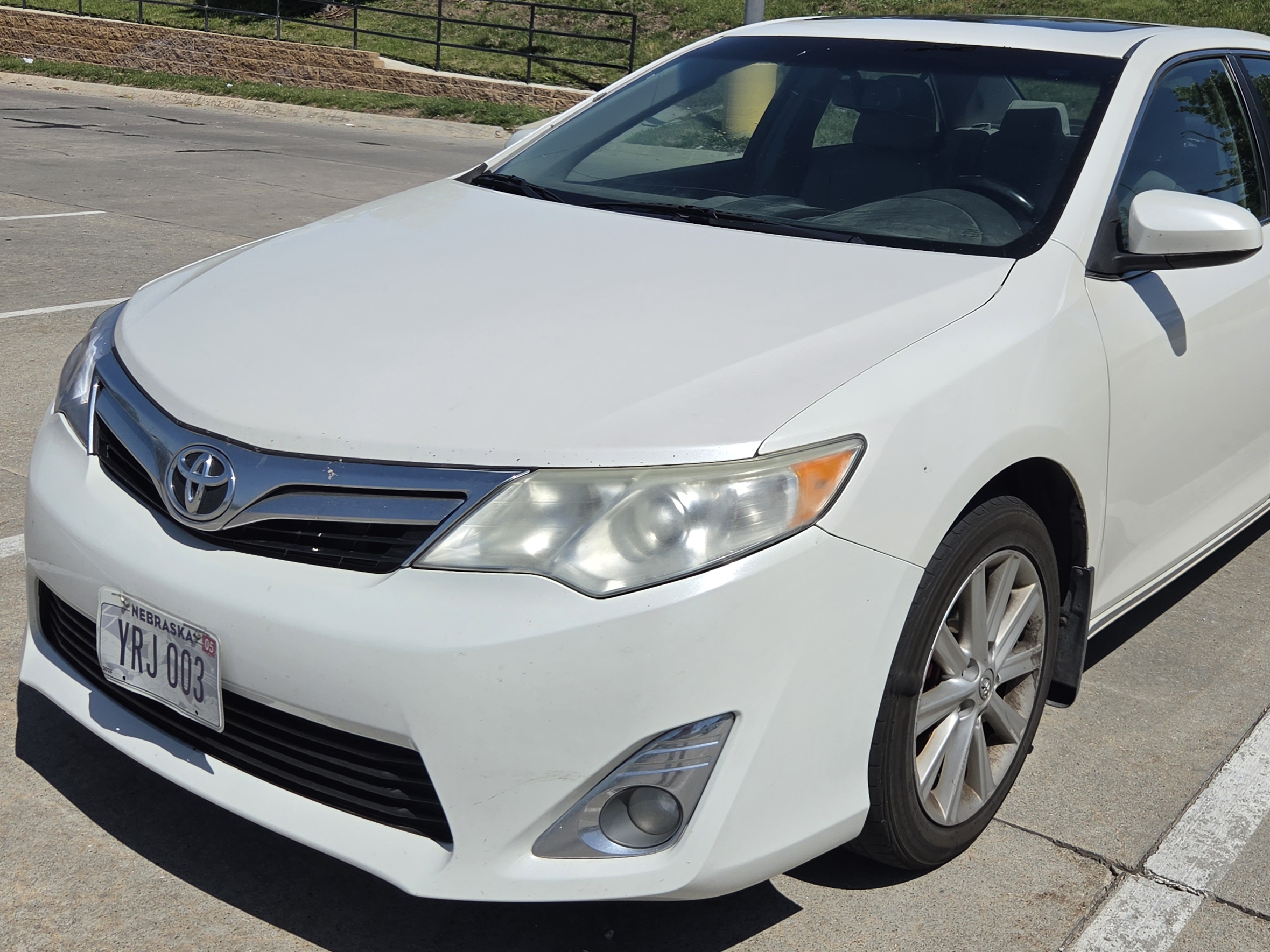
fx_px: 1431
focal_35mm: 39
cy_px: 394
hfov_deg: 47.6
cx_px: 756
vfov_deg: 36.7
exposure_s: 1/7887
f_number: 1.8
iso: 50
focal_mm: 5.4
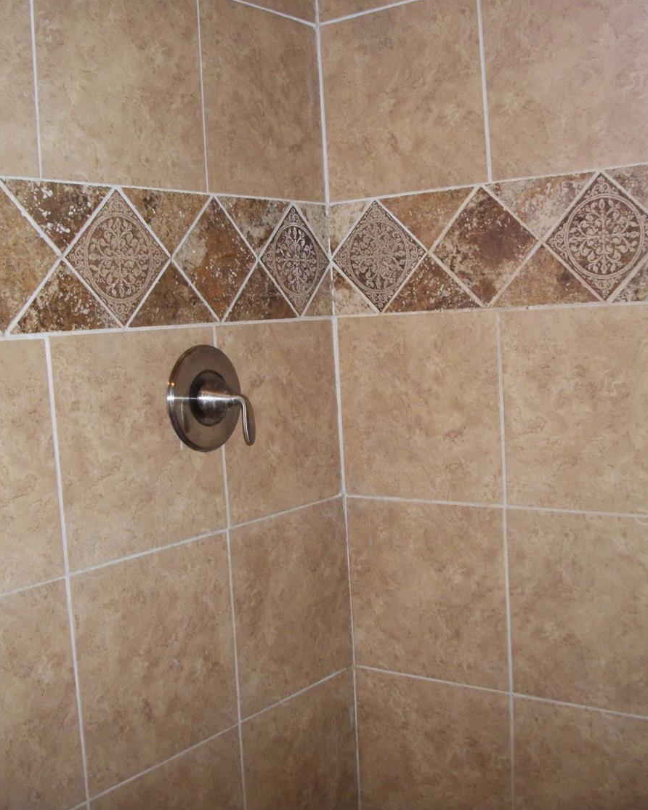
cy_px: 407
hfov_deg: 35.6
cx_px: 283
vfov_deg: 43.8
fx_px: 1007
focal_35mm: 42
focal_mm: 5.7
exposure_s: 1/30
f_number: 2.9
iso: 160
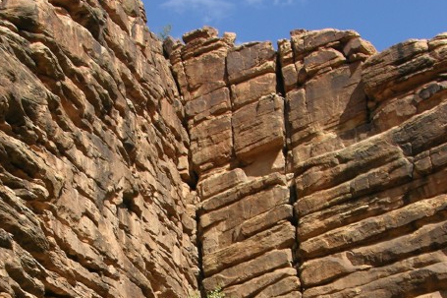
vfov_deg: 15.9
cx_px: 180
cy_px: 365
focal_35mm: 82
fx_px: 1018
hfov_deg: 24.7
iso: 50
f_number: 5.6
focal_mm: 8.9
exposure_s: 1/189
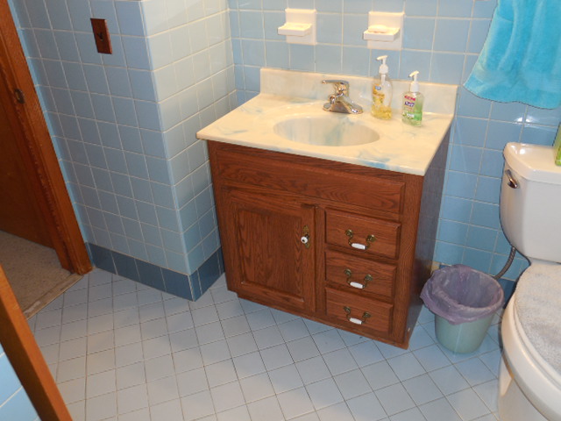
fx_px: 486
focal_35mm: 30
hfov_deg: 60.0
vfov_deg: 46.8
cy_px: 210
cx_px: 280
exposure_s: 1/25
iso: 200
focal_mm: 5.3
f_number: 3.8
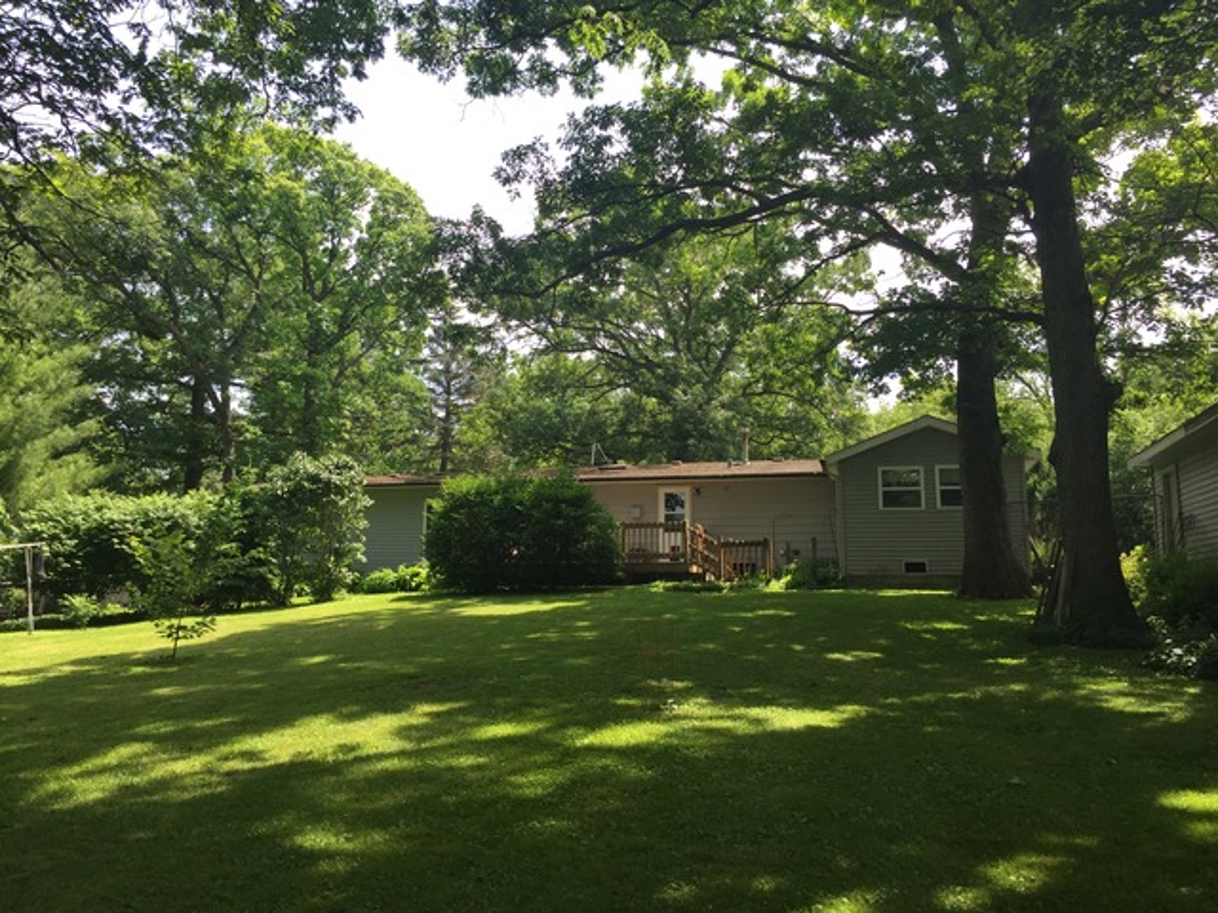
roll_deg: -0.8
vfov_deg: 48.2
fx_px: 1020
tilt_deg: +9.5
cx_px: 609
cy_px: 456
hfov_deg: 61.7
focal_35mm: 29
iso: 32
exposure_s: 1/527
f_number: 2.2
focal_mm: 4.15
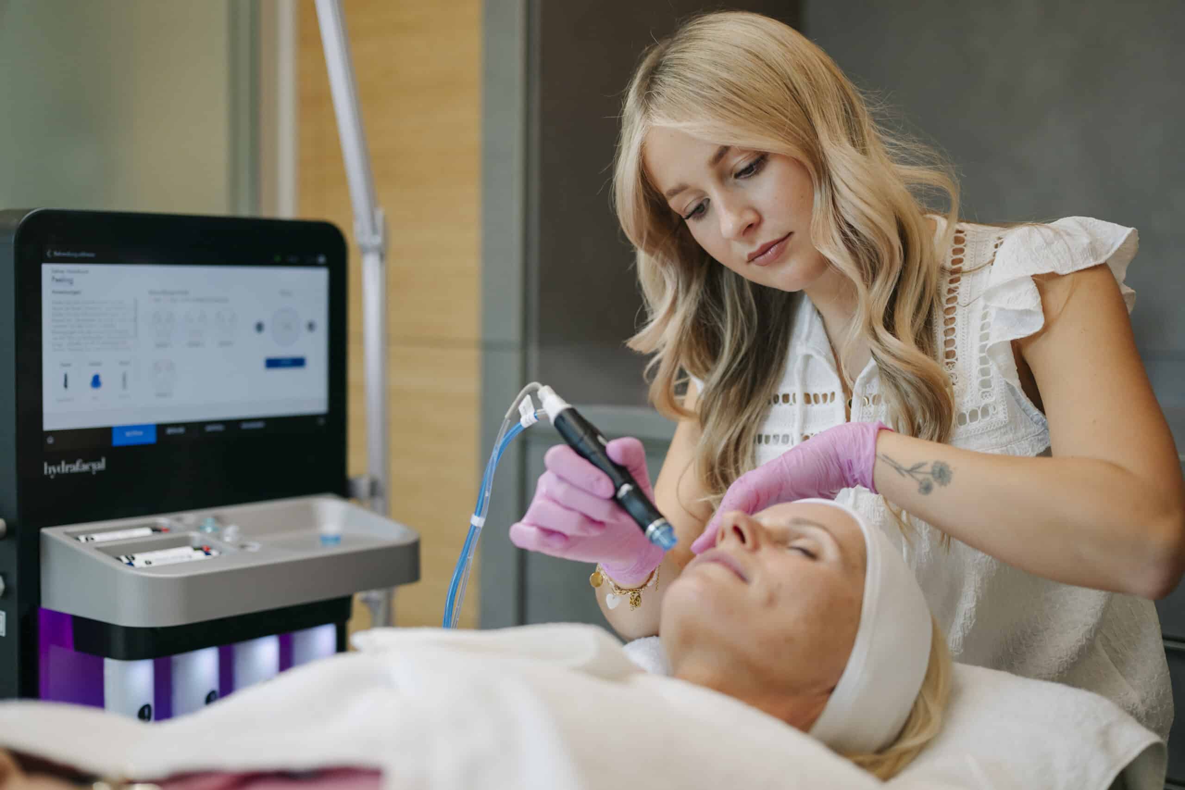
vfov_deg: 27.0
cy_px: 395
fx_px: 1646
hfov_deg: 39.6
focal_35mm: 50
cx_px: 592
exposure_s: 1/800
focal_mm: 50
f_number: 2
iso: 320
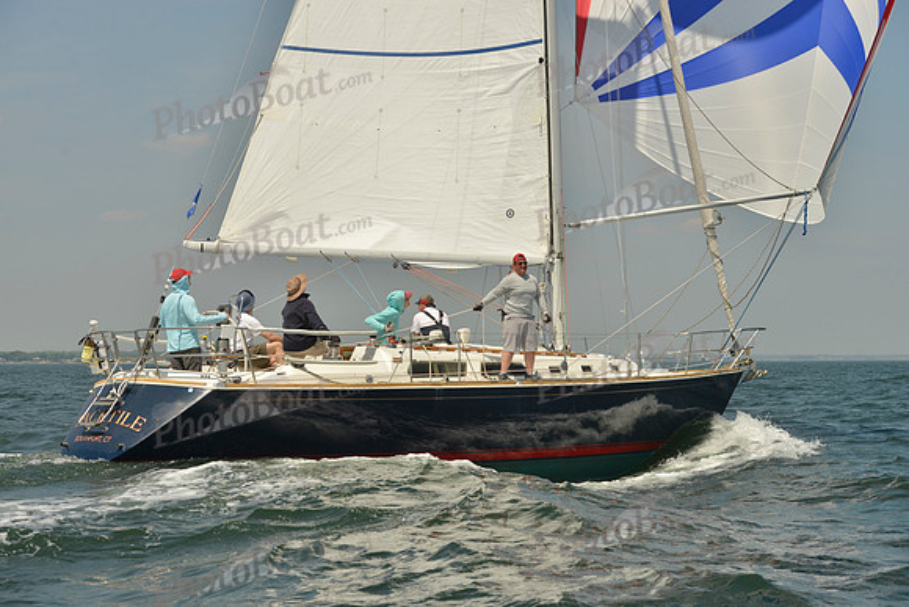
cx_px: 454
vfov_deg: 19.5
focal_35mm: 70
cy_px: 304
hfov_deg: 28.8
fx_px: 1768
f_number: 8
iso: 200
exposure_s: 1/1250
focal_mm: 70
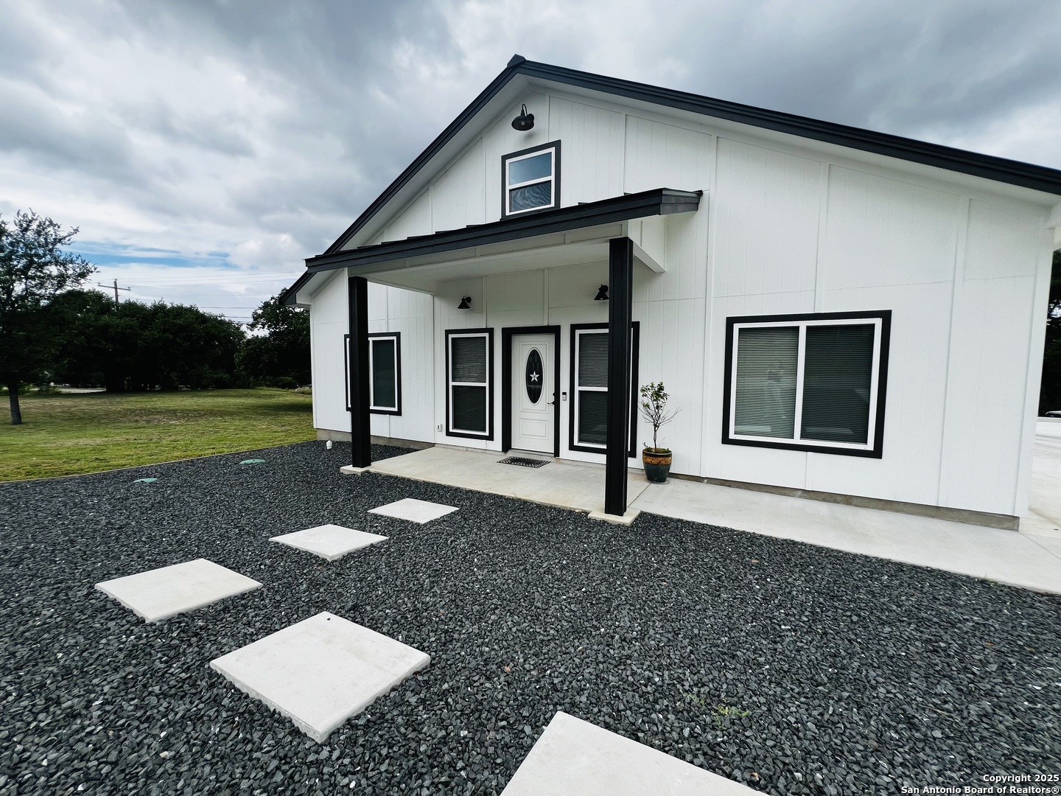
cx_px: 530
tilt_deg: -4.1
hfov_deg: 106.2
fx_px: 398
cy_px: 398
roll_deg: -0.1
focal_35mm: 13
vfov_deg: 89.9
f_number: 1.8
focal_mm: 1.57
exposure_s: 1/1155
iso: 32
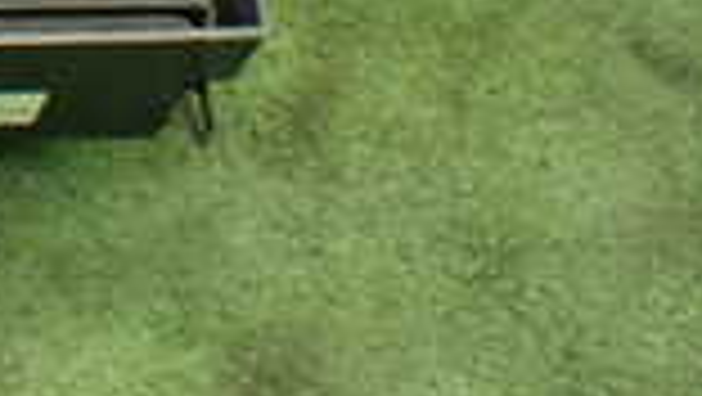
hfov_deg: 15.2
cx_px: -482
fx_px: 2347
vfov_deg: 9.0
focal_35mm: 126
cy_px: -441
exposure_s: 1/100
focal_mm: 5.4
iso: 800
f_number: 2.3
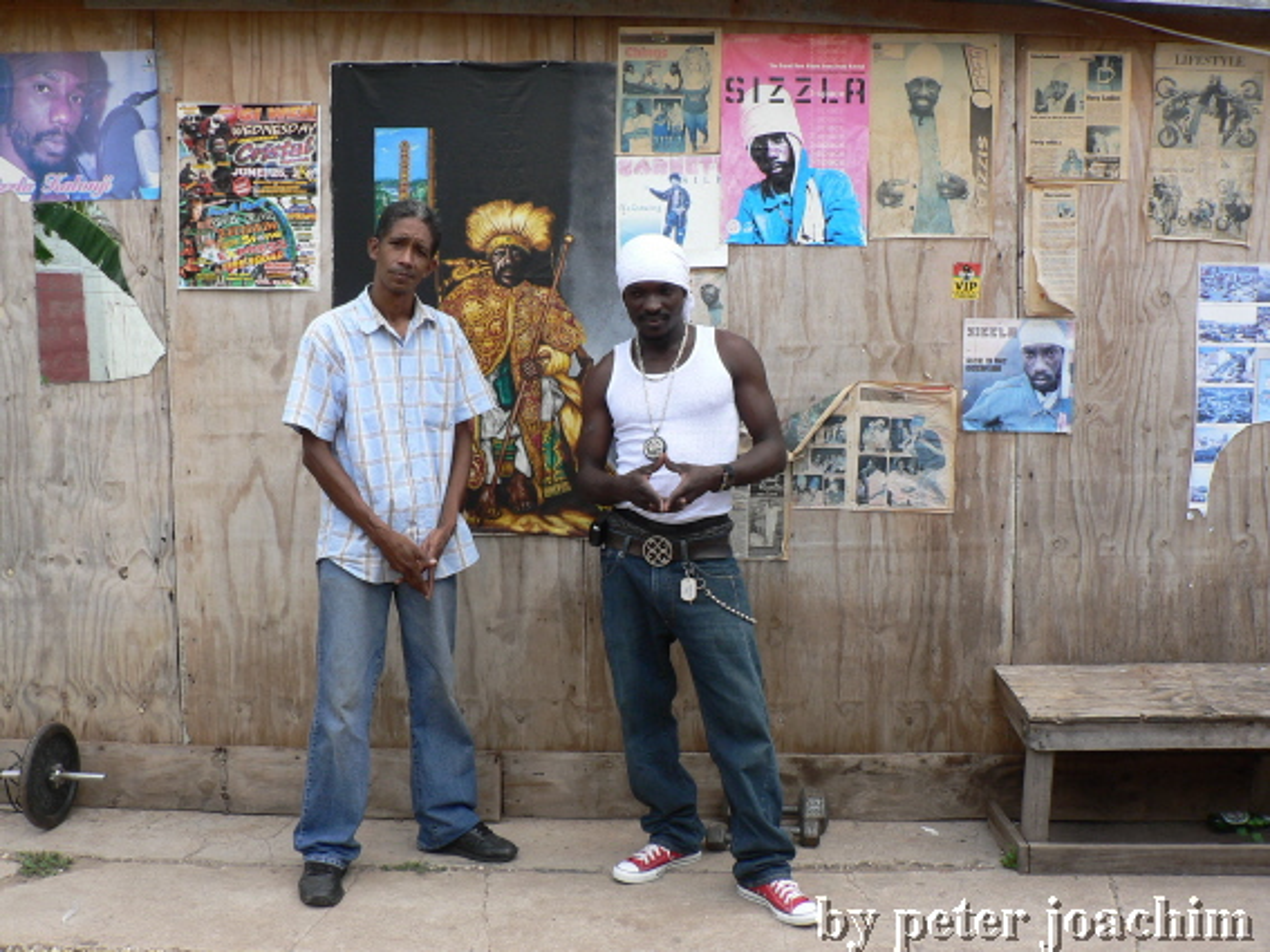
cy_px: 476
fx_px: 1284
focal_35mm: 35
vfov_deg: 40.7
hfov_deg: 52.6
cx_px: 635
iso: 64
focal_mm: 6
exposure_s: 1/160
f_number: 4
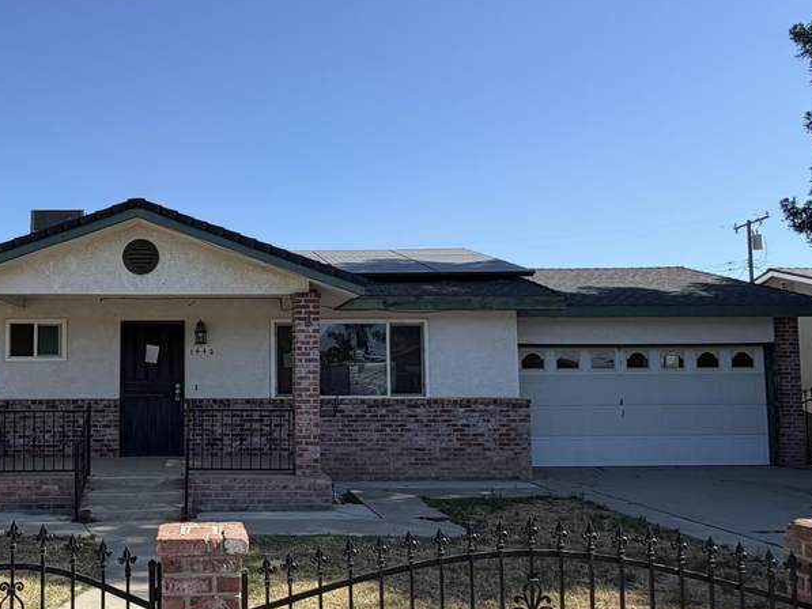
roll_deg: -0.5
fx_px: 704
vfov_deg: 46.7
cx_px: 223
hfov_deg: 57.5
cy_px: 338
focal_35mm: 30
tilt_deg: +5.8
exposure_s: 1/770
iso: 25
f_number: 2.2
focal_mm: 2.22
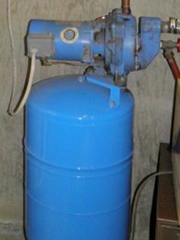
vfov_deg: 23.3
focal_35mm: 75
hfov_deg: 19.2
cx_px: 9
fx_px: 520
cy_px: -64
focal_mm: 4.9
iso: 100
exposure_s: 1/30
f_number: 2.8
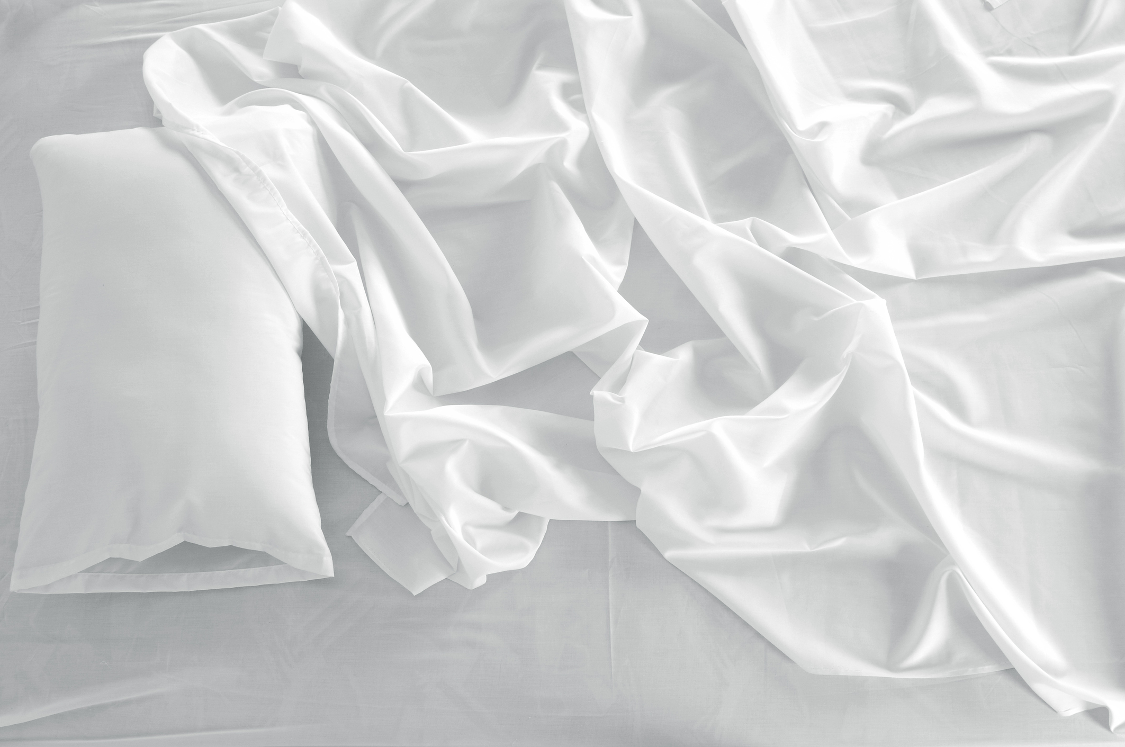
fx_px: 1451
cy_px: 374
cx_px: 562
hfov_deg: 42.4
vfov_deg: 28.9
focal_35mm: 46
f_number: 11
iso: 200
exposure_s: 1/125
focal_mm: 31
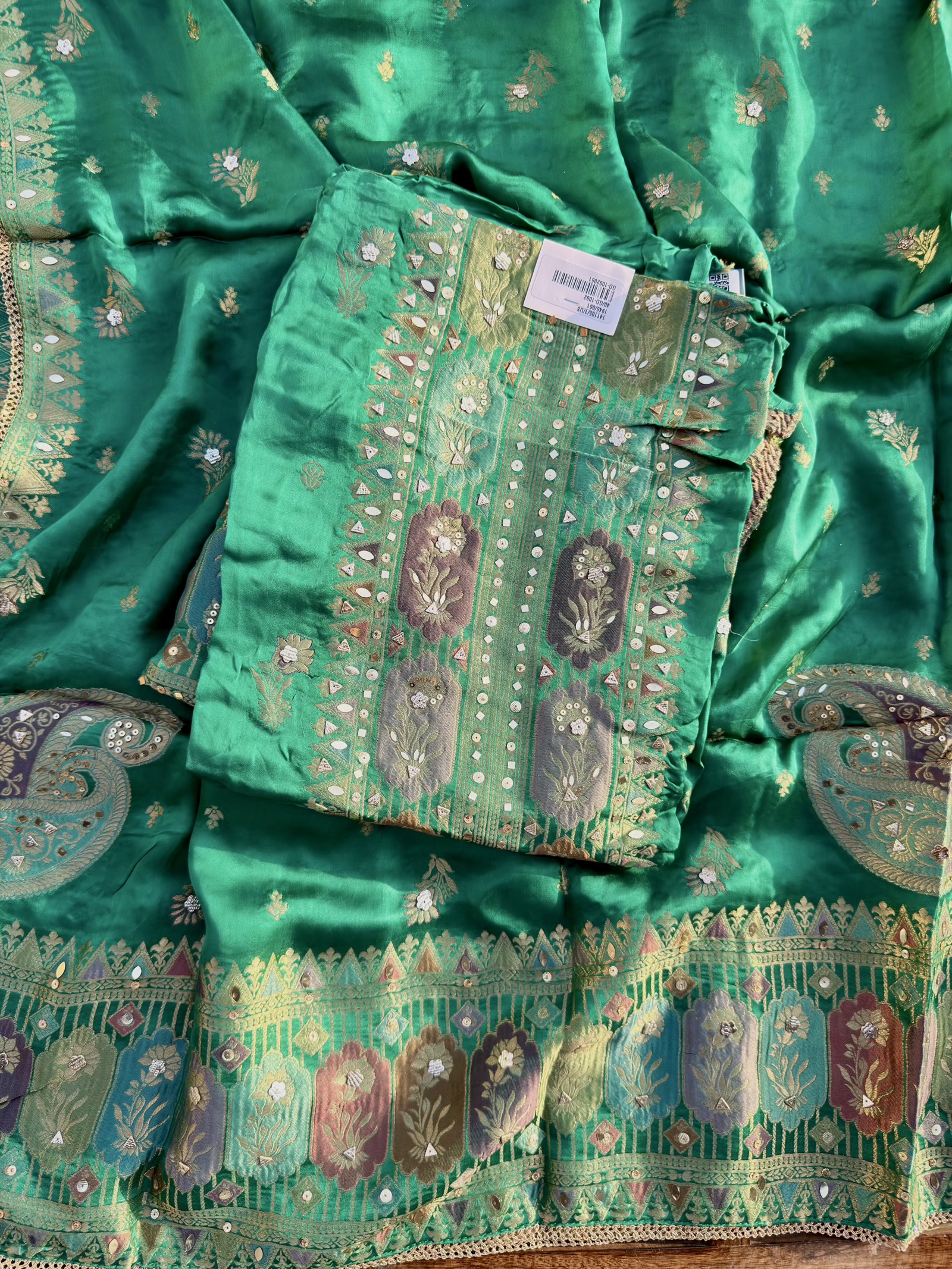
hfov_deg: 56.8
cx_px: 476
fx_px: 880
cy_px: 634
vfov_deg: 71.6
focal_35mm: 24
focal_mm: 6.76
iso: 64
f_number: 1.78
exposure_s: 1/702
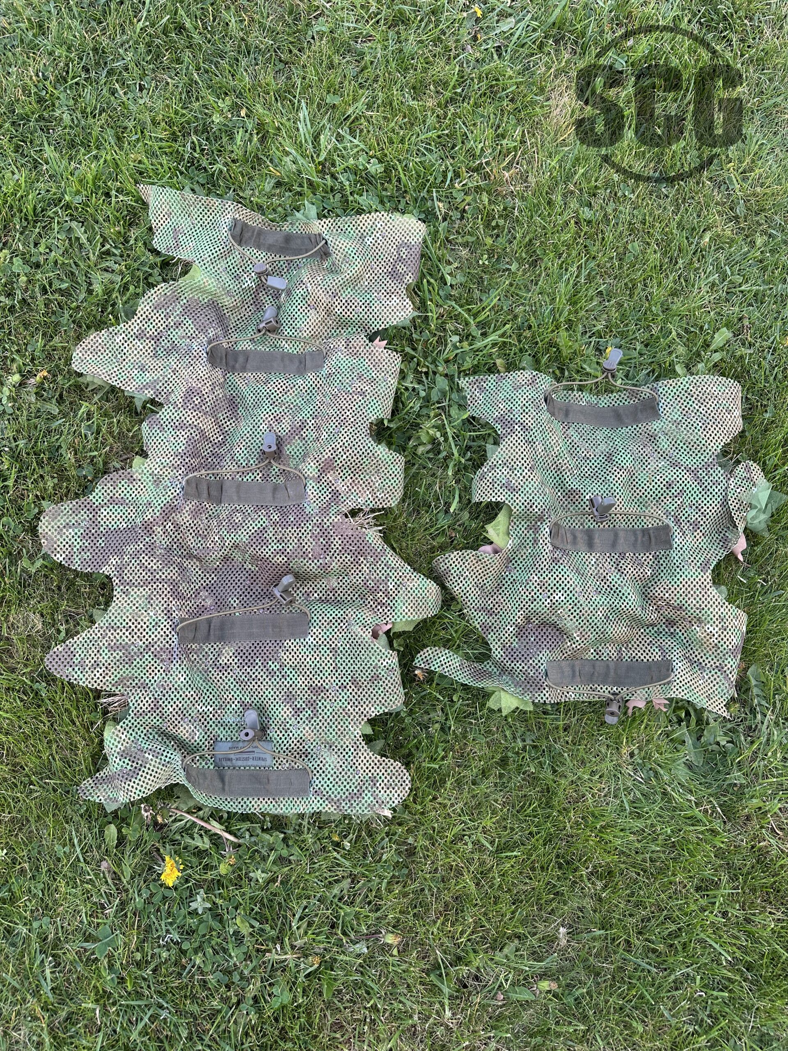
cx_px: 394
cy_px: 526
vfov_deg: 71.6
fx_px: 728
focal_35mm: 24
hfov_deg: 56.8
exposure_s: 1/271
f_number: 1.78
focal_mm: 6.86
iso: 80
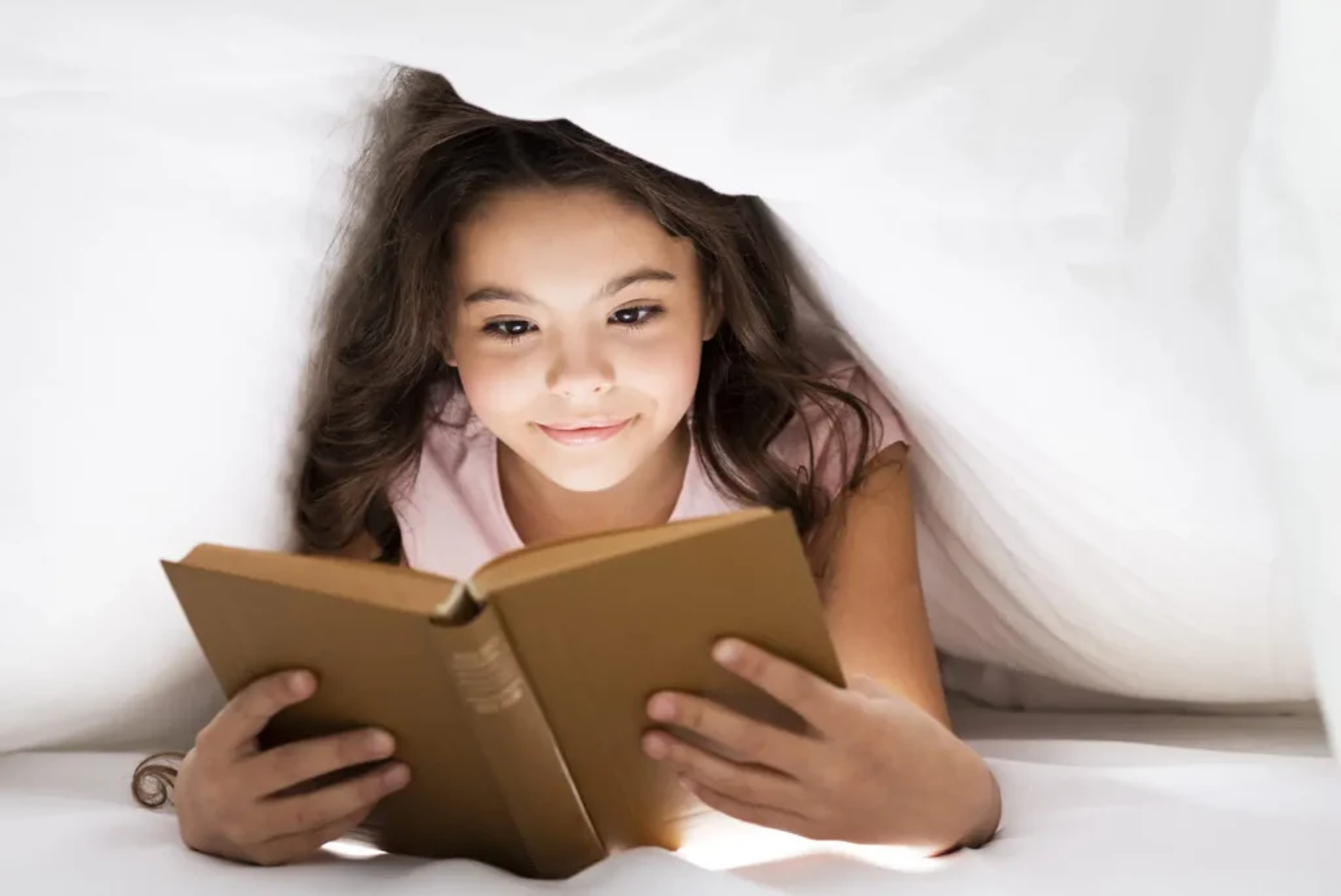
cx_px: 670
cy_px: 448
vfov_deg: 16.1
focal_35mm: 85
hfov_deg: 23.9
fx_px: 3168
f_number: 5
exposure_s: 1/160
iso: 125
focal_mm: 85
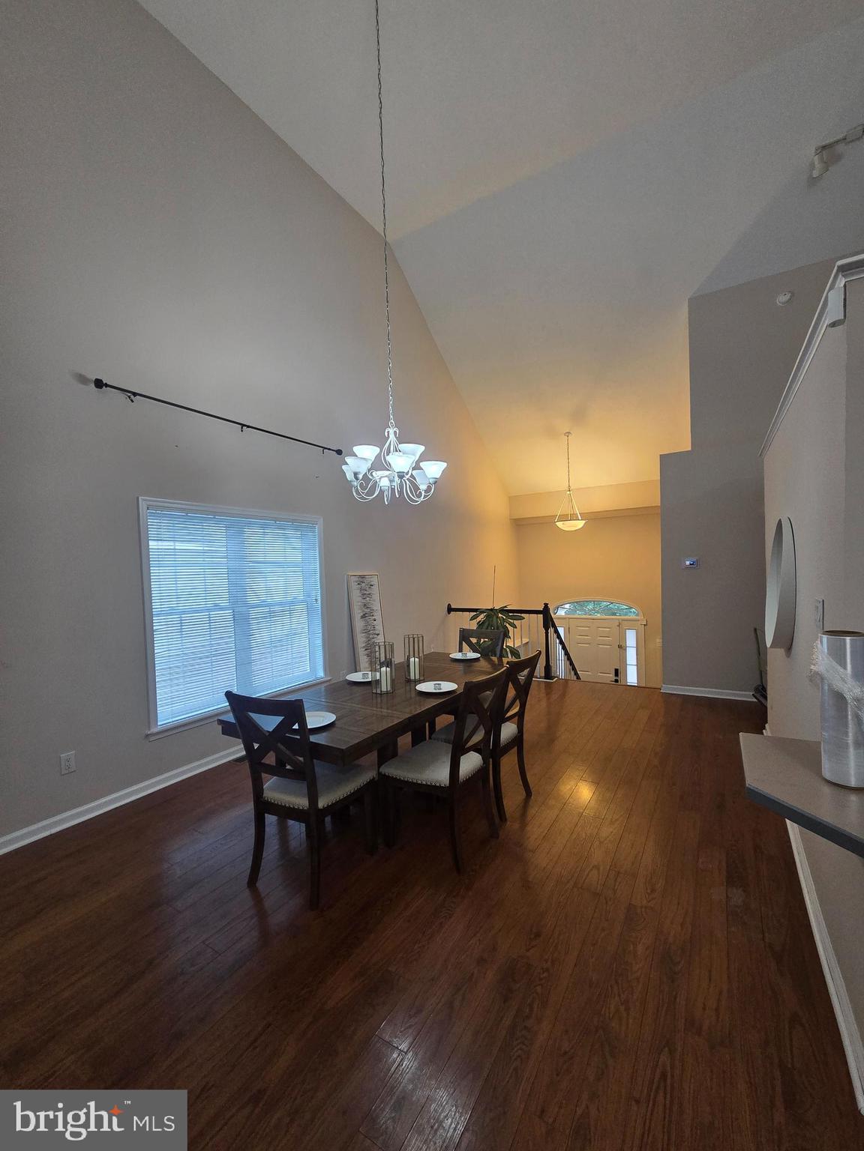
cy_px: 576
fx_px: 433
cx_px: 432
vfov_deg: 106.2
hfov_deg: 89.9
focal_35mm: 13
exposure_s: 1/60
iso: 250
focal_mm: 2.2
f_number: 2.2
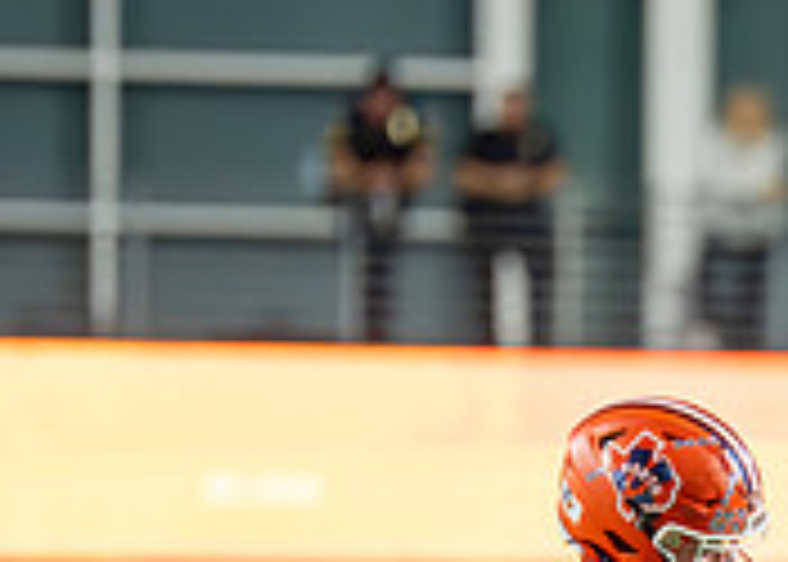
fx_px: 23476
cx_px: 1000
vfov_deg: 1.4
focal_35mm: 1049
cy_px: 736
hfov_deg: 1.9
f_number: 2.8
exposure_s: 1/1250
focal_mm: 200
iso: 3200
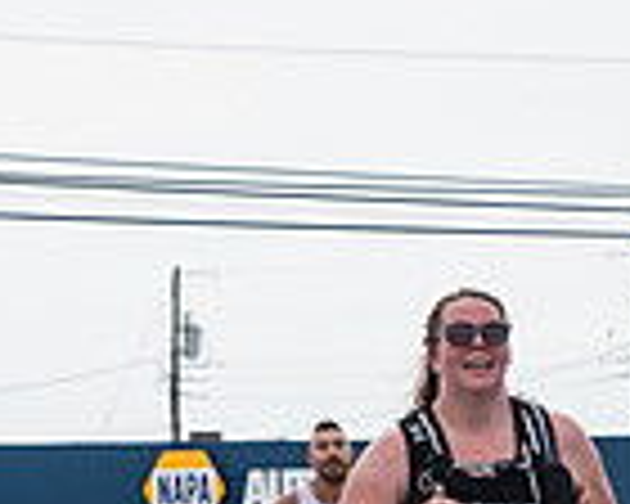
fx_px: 4866
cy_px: 480
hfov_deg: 7.4
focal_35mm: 261
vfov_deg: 5.9
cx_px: 405
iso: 800
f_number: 4
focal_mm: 56
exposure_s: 1/4000
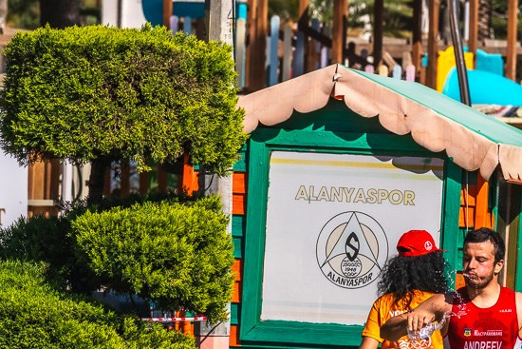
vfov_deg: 3.0
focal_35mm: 465
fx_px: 6744
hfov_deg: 4.4
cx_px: 501
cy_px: 389
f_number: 8
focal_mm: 200
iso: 250
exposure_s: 1/2000
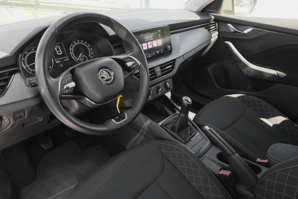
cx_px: 149
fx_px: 215
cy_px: 100
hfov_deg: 69.4
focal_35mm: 26
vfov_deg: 49.6
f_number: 9
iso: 2000
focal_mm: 17.5
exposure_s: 1/80
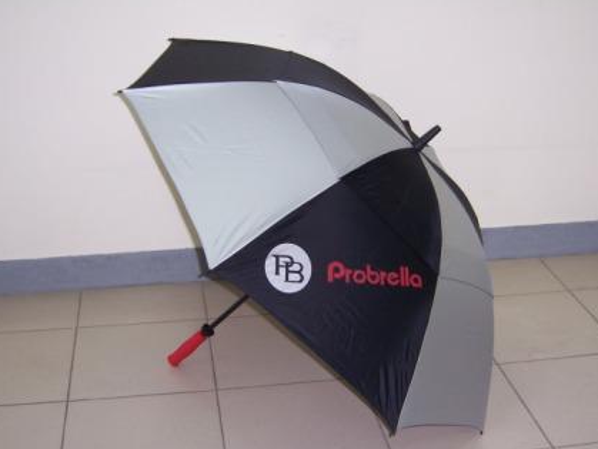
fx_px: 813
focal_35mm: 47
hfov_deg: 40.4
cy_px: 224
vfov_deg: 30.9
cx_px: 288
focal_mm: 7.3
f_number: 3.3
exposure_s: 1/60
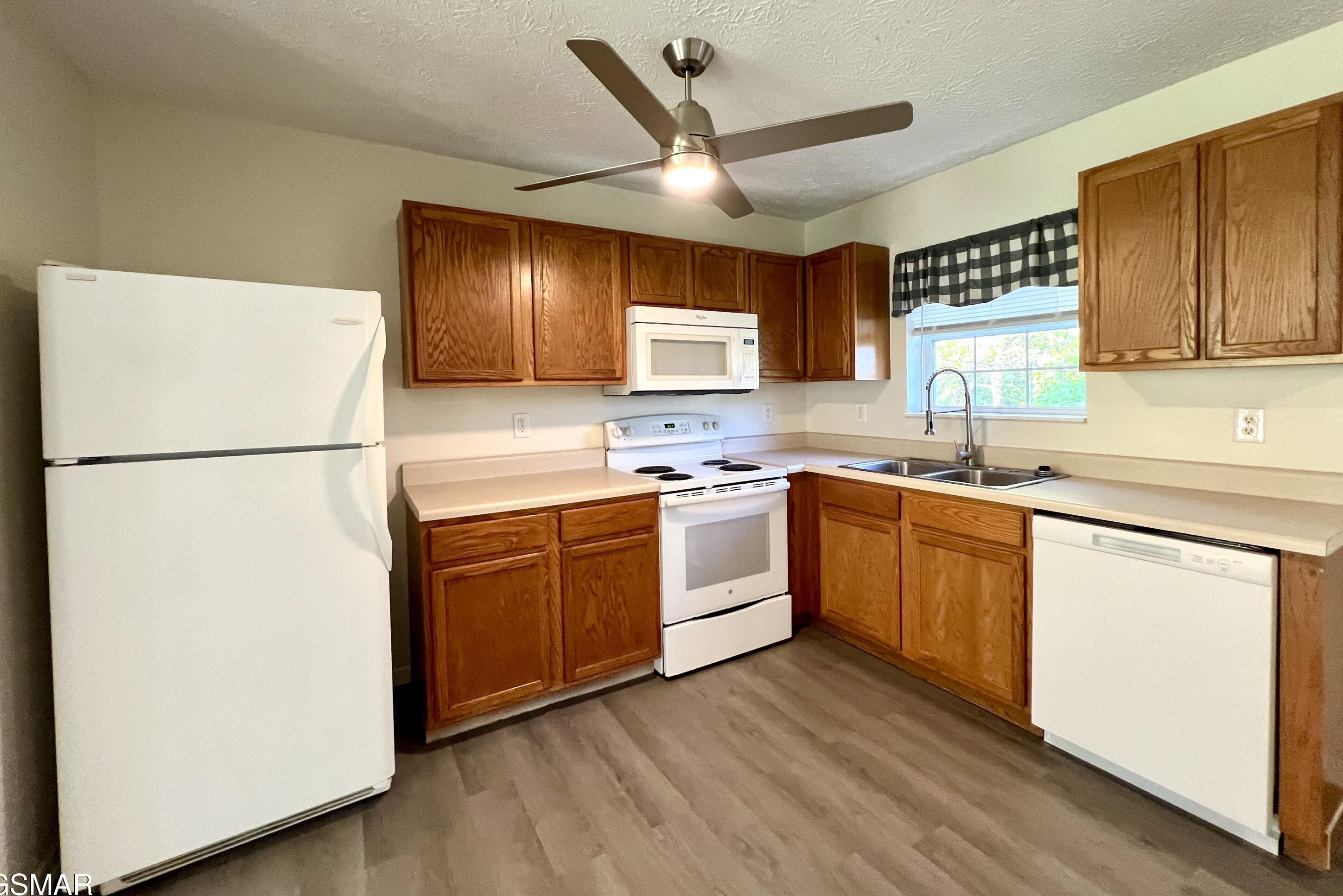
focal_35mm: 14
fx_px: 522
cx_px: 680
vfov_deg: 81.1
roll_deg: +1.7
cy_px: 411
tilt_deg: -0.9
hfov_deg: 104.2
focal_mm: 1.57
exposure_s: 1/60
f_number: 1.8
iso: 320
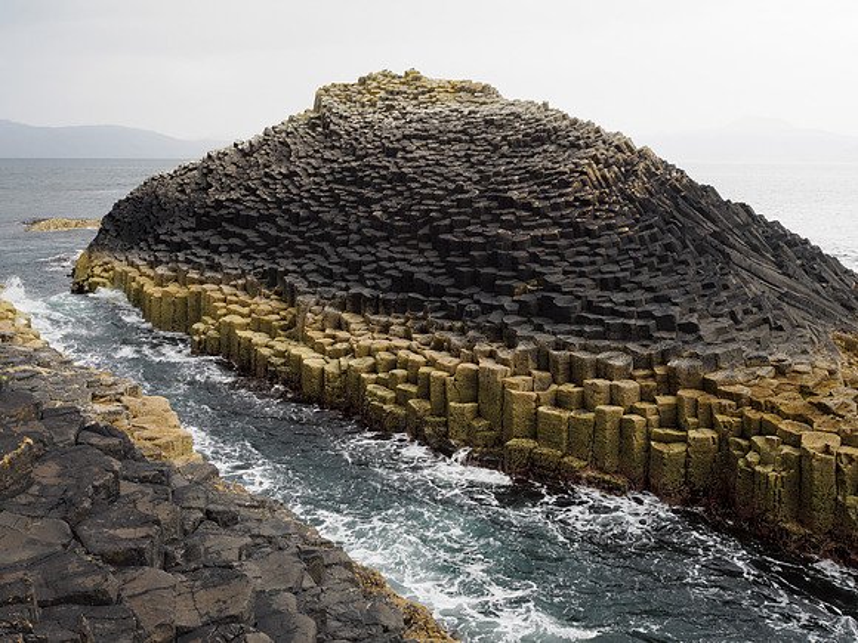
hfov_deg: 51.4
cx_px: 429
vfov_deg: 39.7
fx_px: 892
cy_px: 322
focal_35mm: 36
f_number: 6.3
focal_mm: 18
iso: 400
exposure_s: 1/200
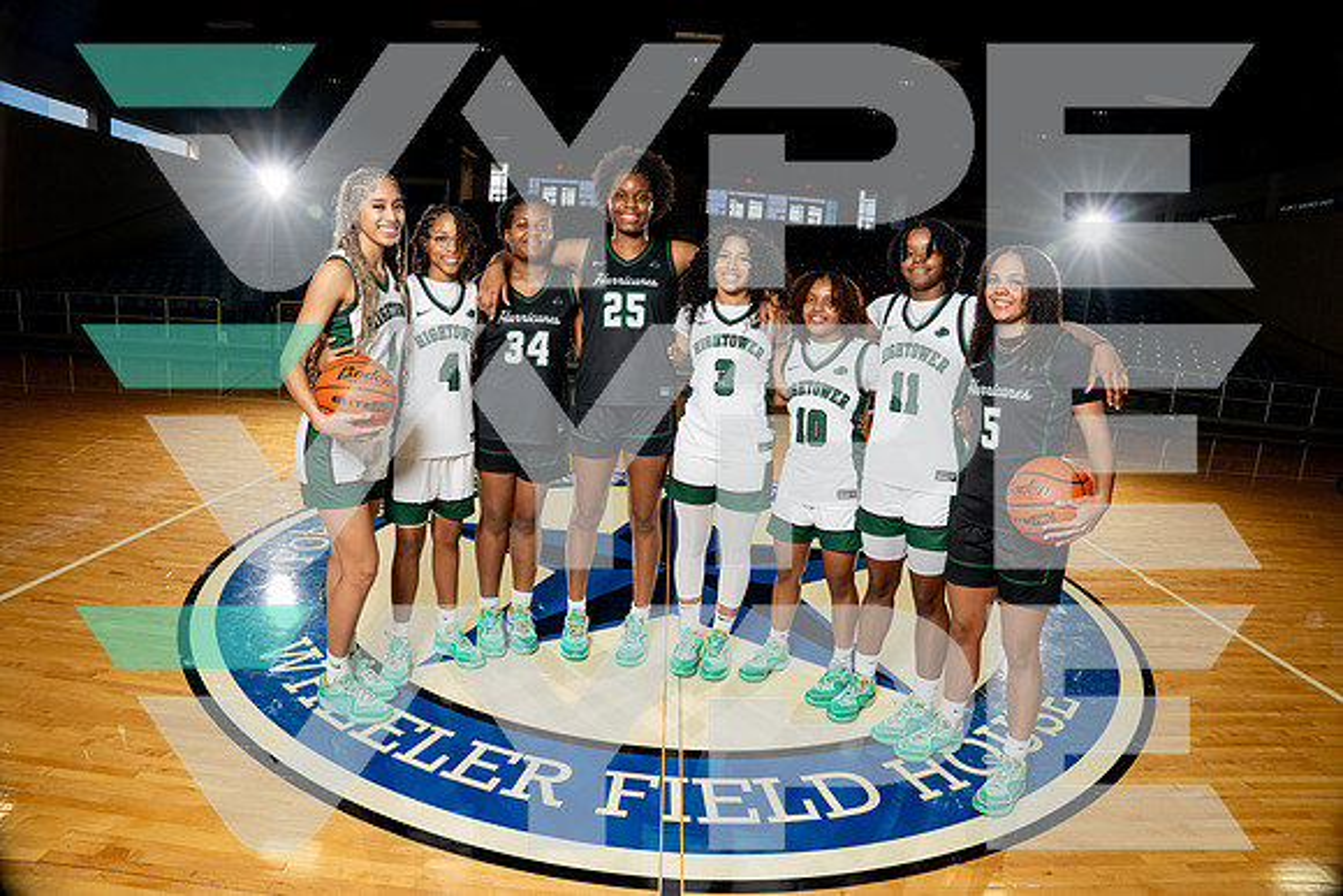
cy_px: 448
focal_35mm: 20
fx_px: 746
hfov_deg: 84.0
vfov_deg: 62.0
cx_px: 672
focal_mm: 20
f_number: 6.3
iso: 640
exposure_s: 1/250
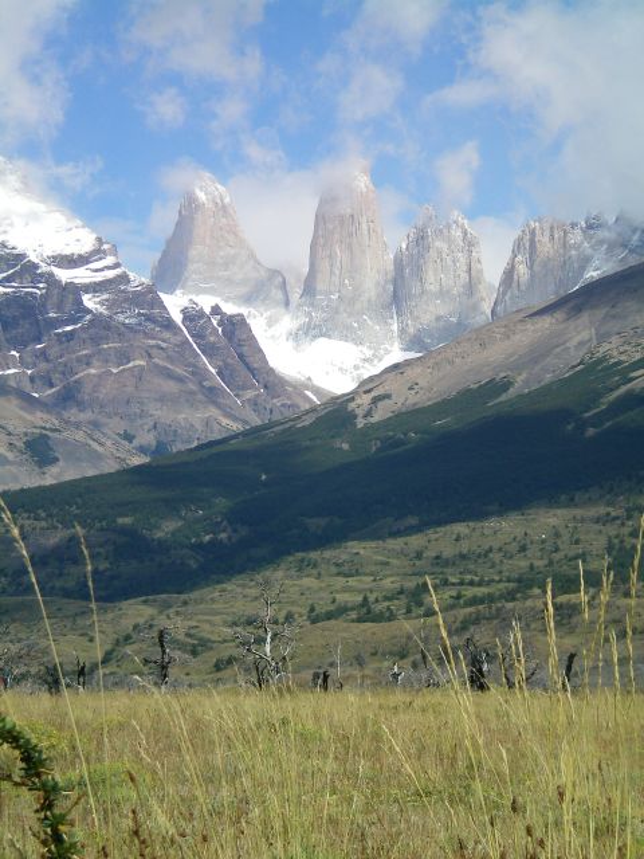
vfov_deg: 17.3
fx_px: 2828
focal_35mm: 114
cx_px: 322
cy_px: 430
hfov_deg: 13.0
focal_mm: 18.9
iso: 64
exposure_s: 1/500
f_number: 5.9
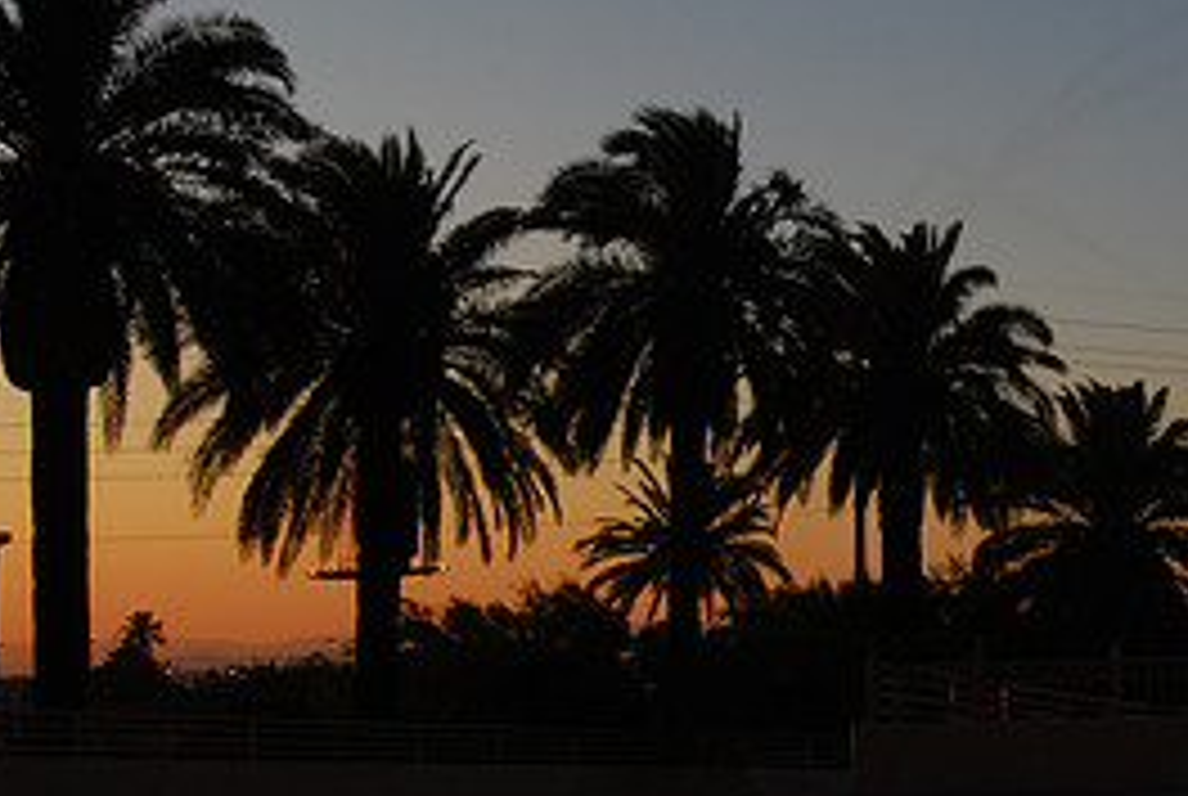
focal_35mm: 79
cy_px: 387
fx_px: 2611
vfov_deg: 17.3
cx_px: 1134
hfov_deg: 24.7
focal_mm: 24
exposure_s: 1/10
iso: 100
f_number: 22
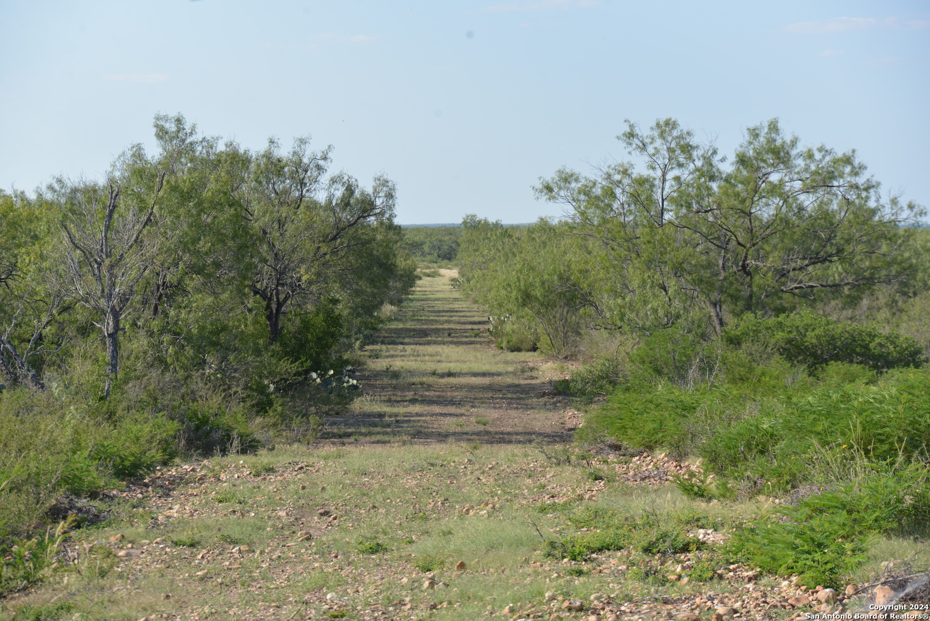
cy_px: 310
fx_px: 3153
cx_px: 465
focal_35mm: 122
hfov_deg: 16.8
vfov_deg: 11.2
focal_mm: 122
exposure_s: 1/250
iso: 140
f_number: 8
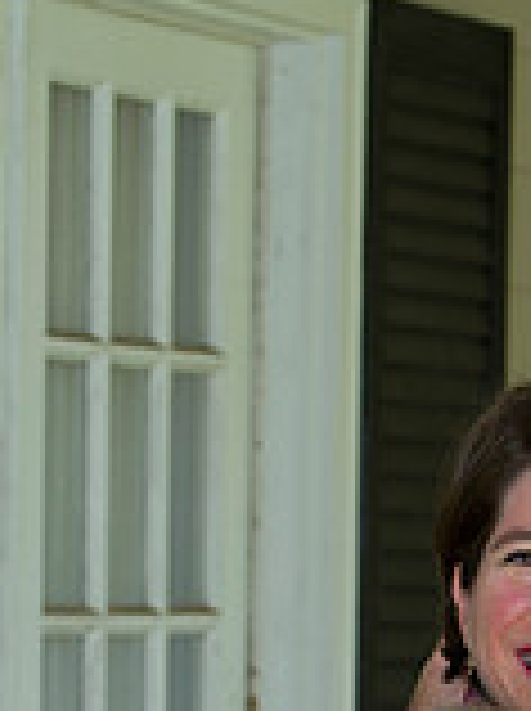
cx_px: 601
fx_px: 4840
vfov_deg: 8.3
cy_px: 770
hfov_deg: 6.2
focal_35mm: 236
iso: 320
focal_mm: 86
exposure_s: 1/160
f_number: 5
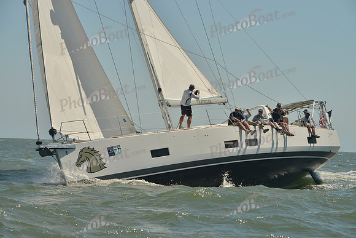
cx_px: 178
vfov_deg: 13.4
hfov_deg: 20.0
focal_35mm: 102
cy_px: 119
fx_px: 1009
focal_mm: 102
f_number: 9
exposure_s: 1/1000
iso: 280
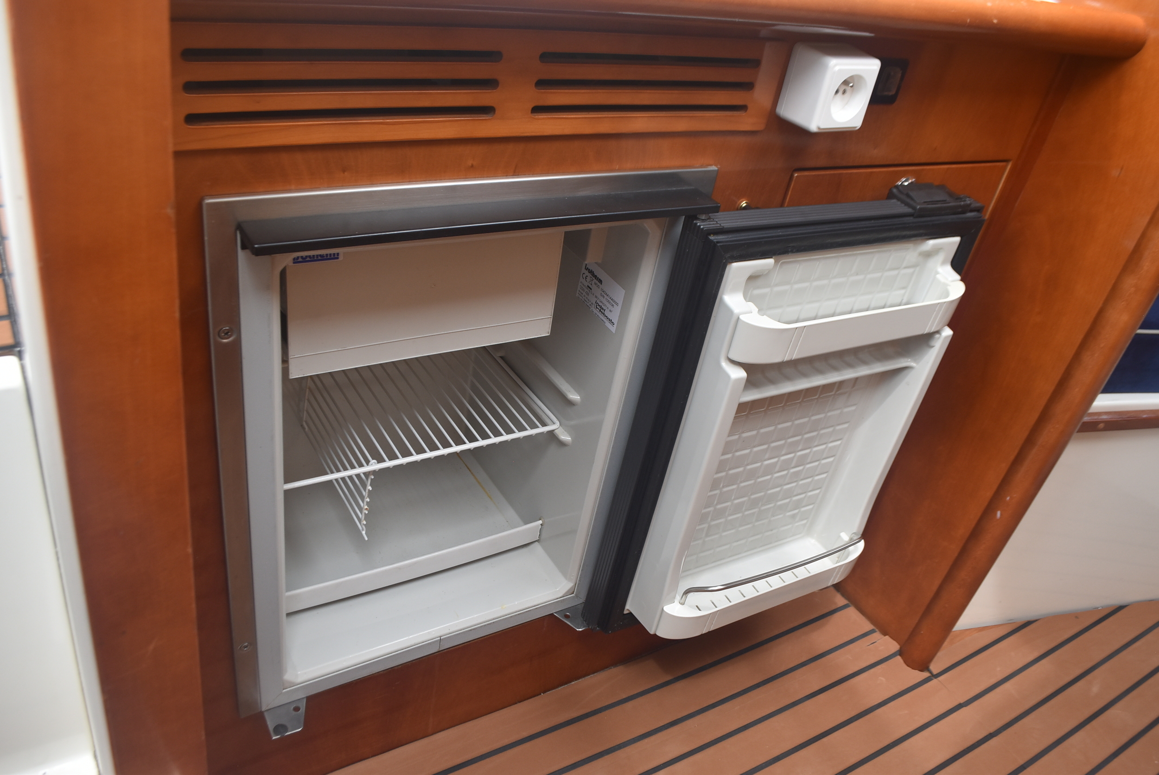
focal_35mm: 27
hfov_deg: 67.3
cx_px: 580
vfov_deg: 48.0
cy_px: 388
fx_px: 870
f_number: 5.6
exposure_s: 1/125
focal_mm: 18
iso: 400
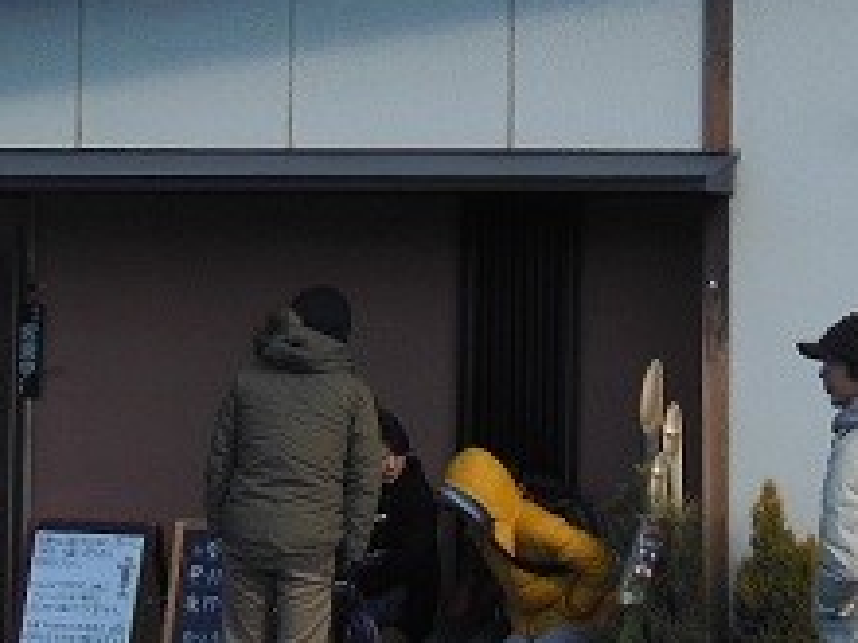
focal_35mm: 142
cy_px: 23
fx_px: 3520
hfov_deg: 13.8
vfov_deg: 10.4
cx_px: 682
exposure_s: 1/400
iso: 125
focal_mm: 6.9
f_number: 4.1
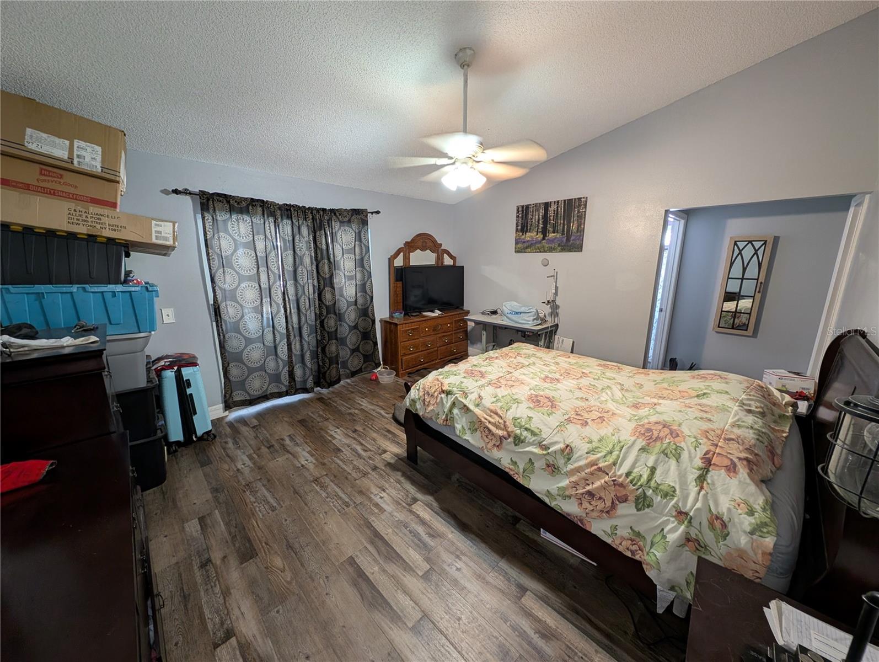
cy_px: 331
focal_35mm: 12
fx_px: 305
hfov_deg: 110.5
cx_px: 440
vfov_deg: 94.6
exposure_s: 1/30
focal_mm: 2.23
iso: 142
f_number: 1.95
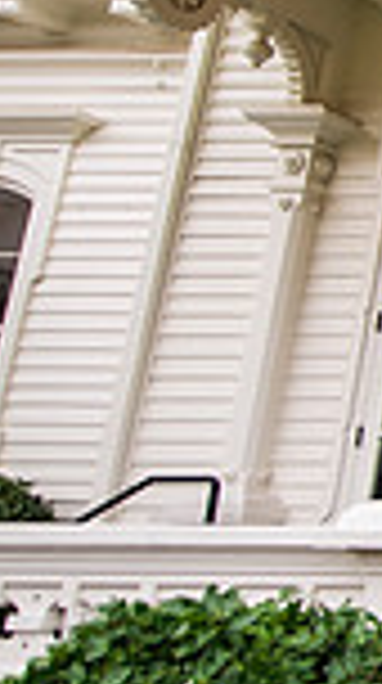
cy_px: 254
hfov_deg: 11.5
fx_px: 1049
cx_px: 1142
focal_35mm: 58
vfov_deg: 35.9
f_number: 2.8
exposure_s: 1/400
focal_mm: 14
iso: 200
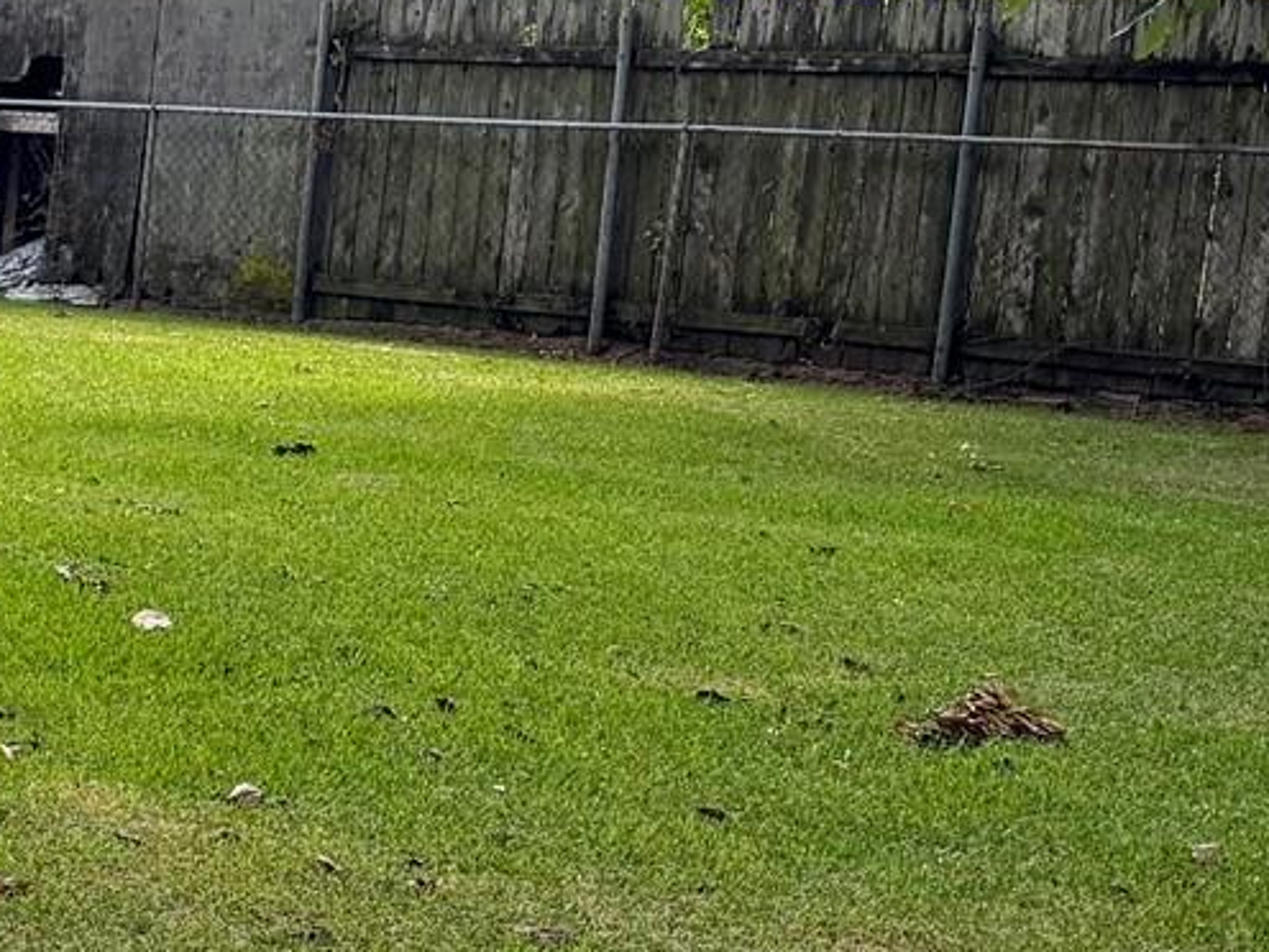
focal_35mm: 99
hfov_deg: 15.6
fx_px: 3629
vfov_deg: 14.9
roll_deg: -1.0
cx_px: -1305
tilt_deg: -10.3
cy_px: 665
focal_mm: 6.76
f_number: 1.78
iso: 100
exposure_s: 1/1361
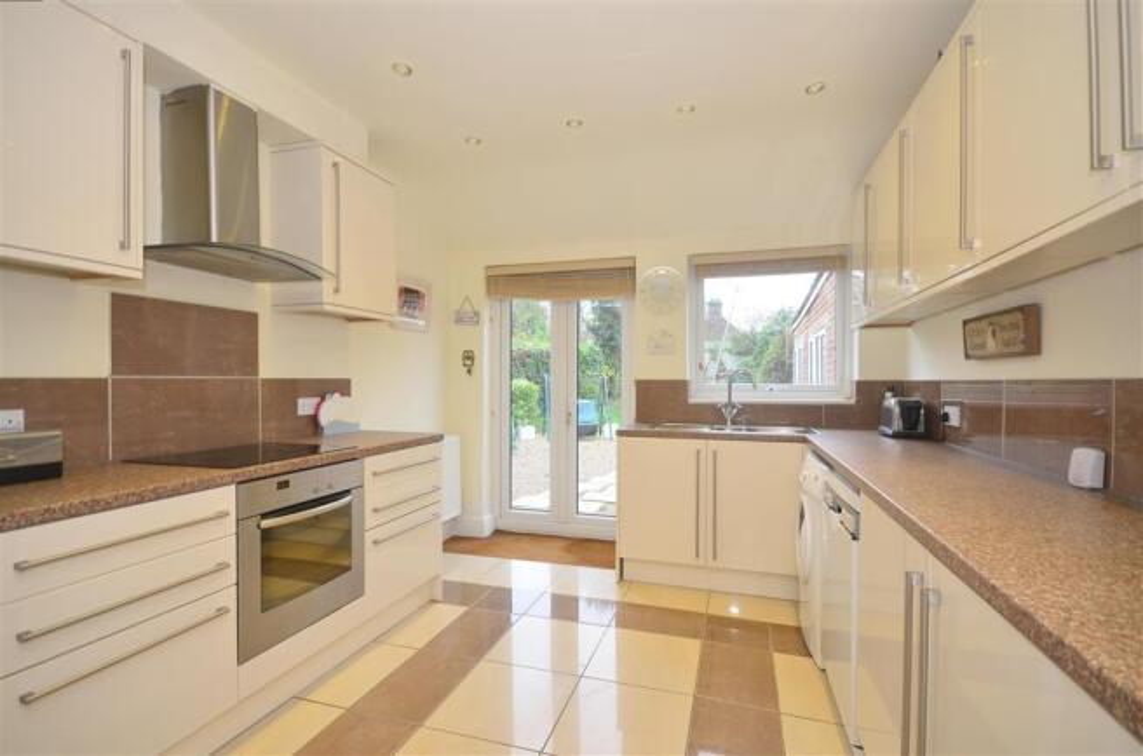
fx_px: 523
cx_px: 572
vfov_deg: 71.8
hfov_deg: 95.1
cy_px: 378
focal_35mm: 16
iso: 200
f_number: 7.1
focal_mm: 11
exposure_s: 1/8
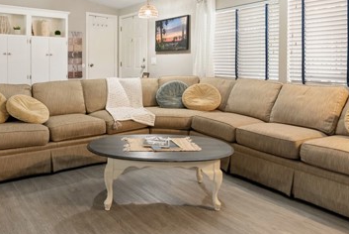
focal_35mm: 29
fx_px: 281
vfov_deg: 44.1
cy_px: 69
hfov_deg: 62.8
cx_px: 131
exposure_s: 1/1.67
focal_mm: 16
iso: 400
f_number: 9
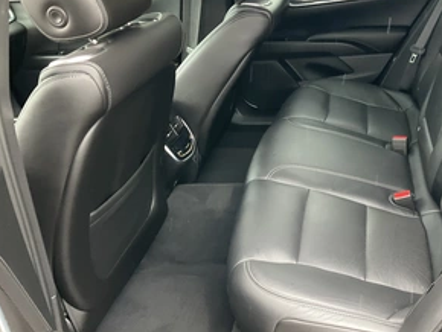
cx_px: 297
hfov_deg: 46.0
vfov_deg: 36.0
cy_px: 160
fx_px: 511
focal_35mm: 40
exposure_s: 1/60
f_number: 1.8
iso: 125
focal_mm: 3
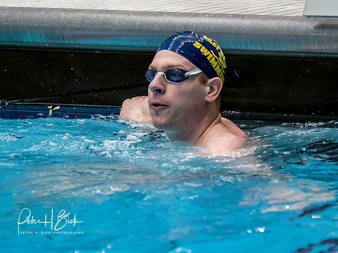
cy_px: 118
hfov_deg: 3.4
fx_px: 5745
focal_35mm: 588
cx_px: 196
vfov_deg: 2.5
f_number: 2.8
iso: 2000
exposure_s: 1/640
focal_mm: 150
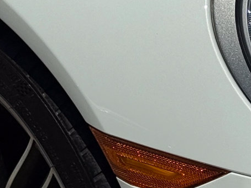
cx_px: 362
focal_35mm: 169
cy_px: 65
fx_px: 1226
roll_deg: +1.3
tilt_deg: -20.7
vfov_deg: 8.8
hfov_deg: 11.3
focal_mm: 6.76
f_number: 1.78
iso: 64
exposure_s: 1/8772
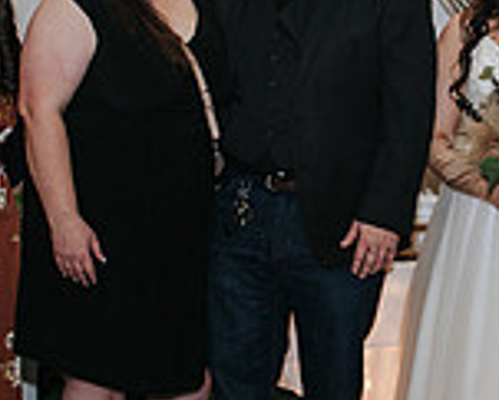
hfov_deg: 14.4
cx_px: 475
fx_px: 1951
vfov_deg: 11.7
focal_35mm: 132
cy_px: 180
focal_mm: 35
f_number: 3.2
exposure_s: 1/200
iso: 800
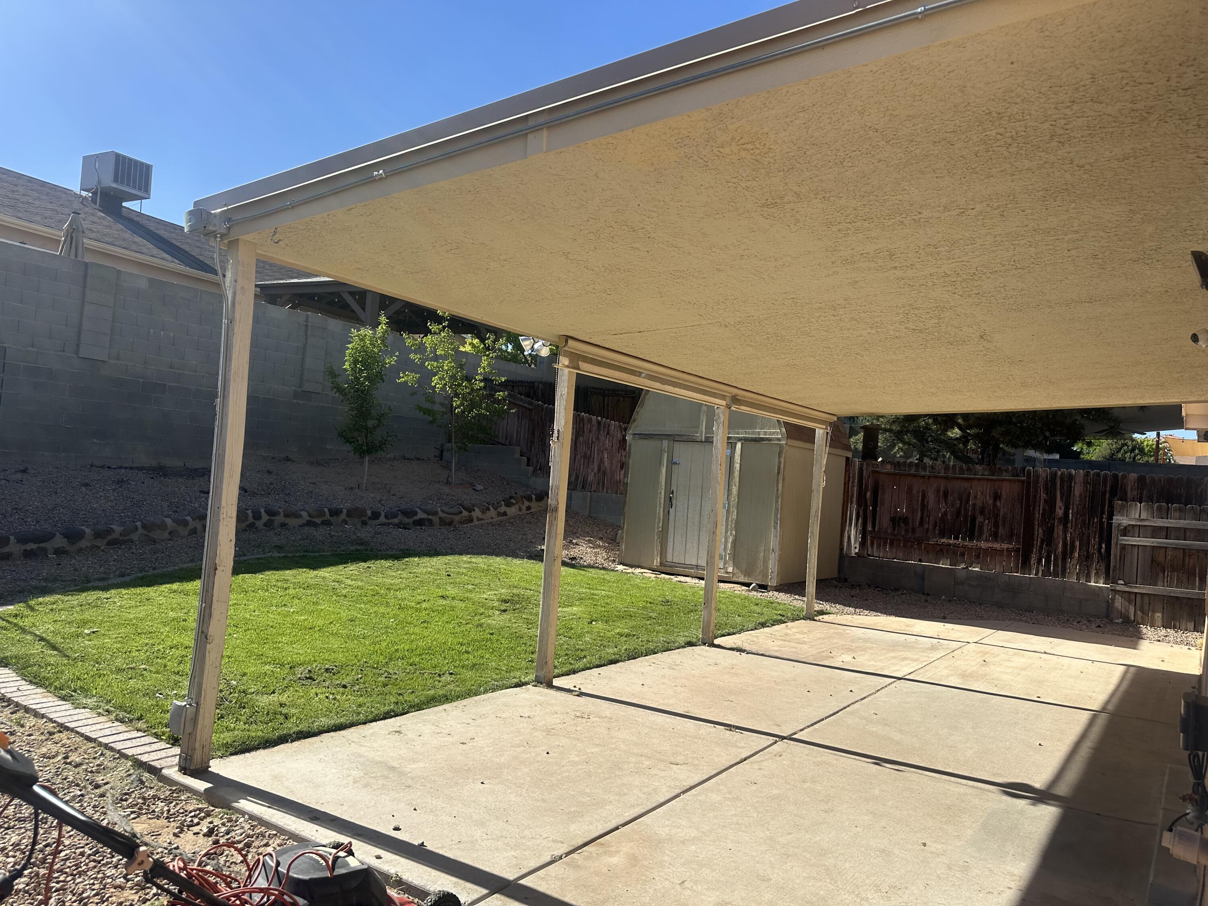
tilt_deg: +1.6
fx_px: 838
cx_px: 604
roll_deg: -4.5
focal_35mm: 24
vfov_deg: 56.8
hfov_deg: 71.6
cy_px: 453
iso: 80
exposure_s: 1/3861
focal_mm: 6.86
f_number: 1.78
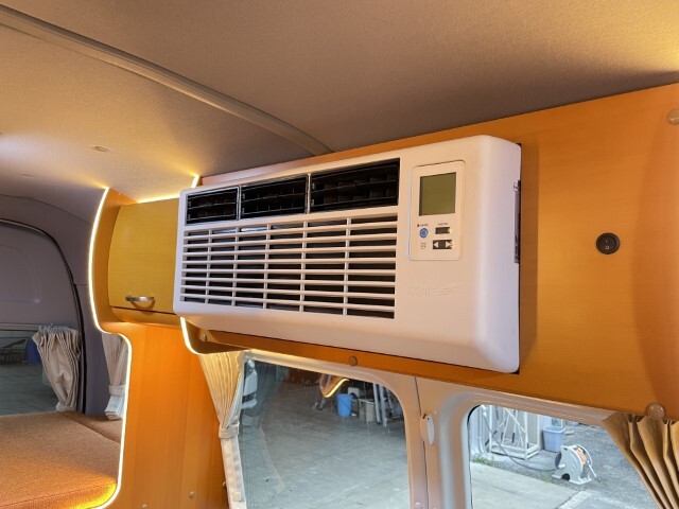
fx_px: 510
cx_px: 340
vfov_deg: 53.1
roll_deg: -2.0
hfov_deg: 67.3
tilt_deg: +5.0
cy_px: 254
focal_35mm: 26
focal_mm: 4.2
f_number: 1.6
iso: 160
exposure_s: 1/60
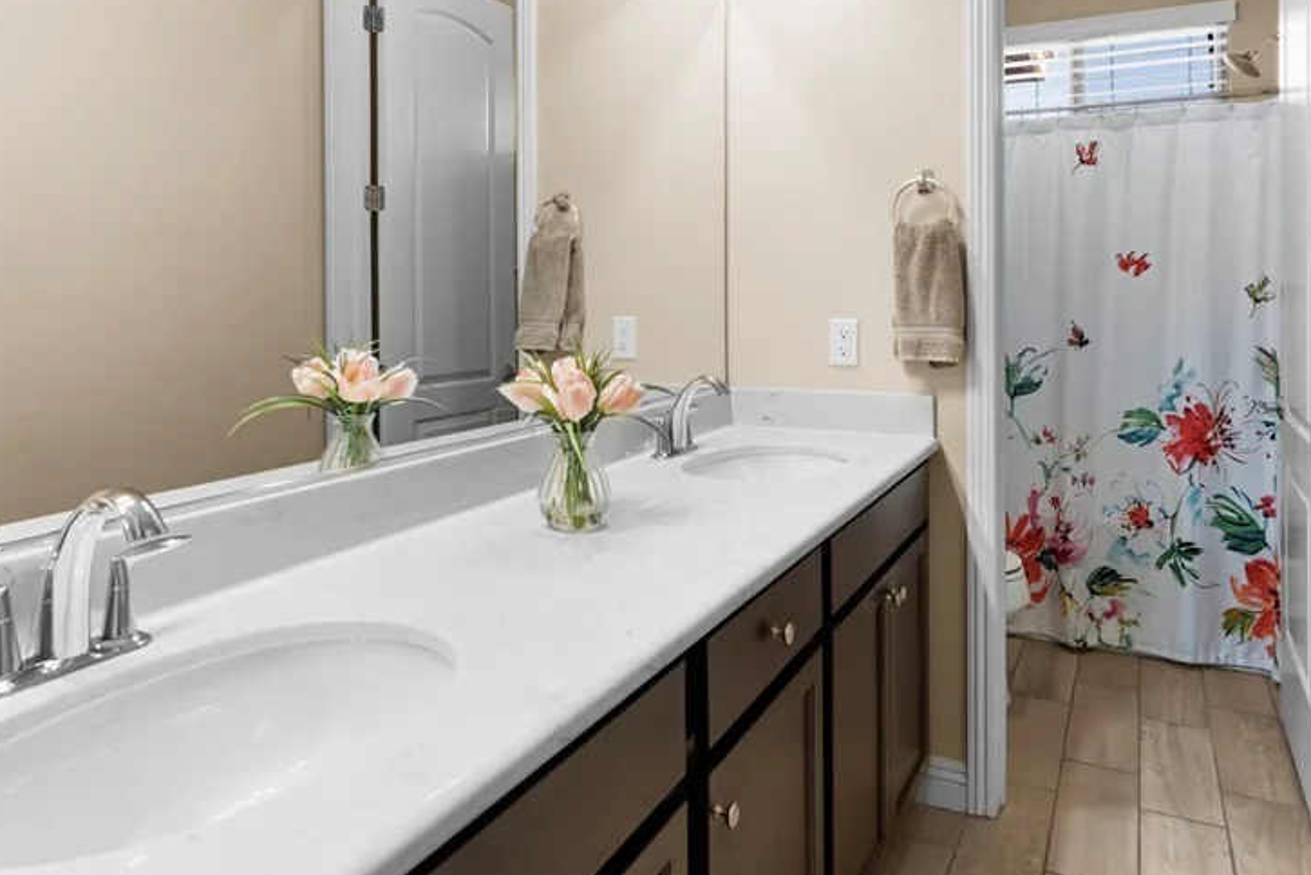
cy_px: 290
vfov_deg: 52.1
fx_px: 874
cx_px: 727
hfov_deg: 73.5
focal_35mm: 24
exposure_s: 1/13
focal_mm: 17
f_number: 8
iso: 400
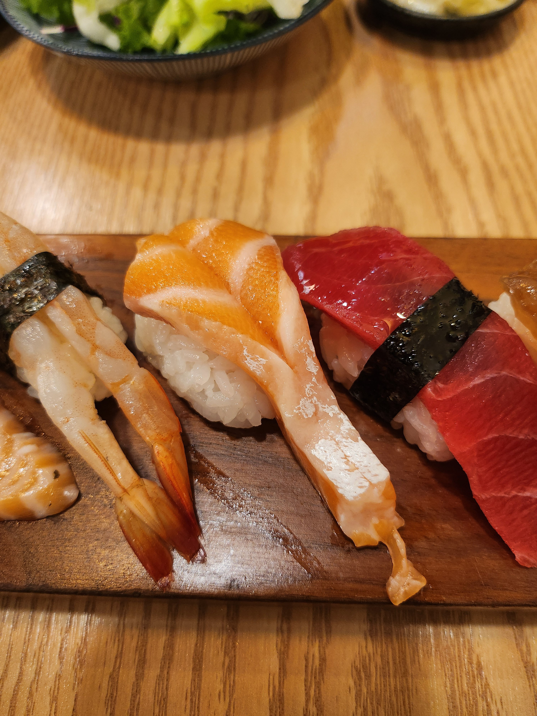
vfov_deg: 71.6
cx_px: 268
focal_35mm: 24
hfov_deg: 56.8
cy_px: 358
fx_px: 496
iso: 500
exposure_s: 1/120
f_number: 1.8
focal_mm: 5
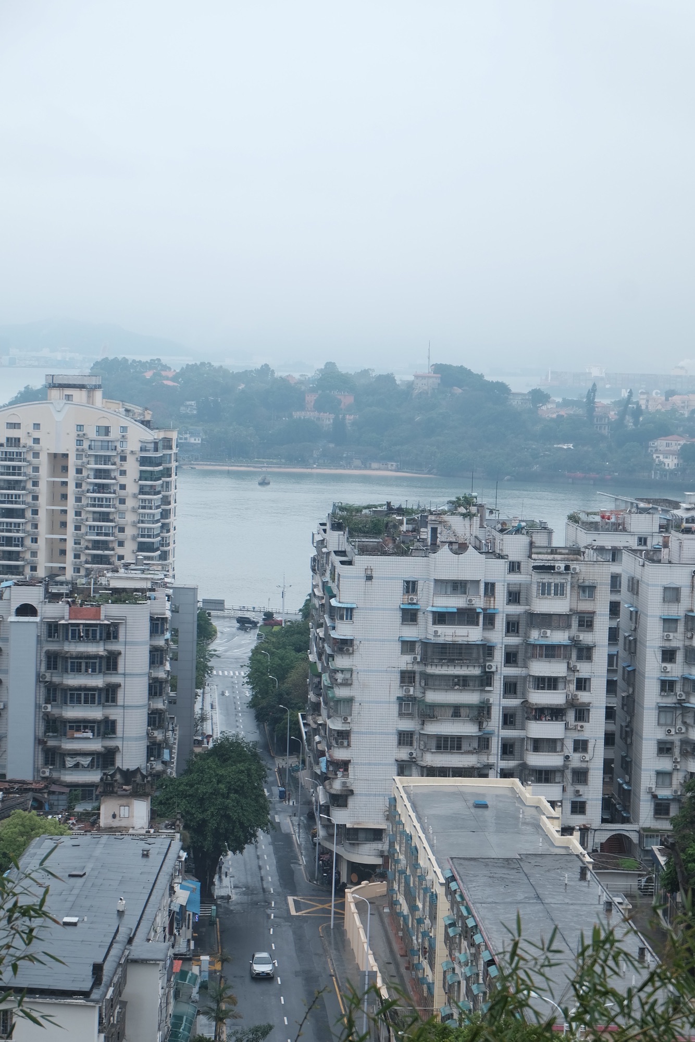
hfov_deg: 18.2
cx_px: 348
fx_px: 2171
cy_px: 521
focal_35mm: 75
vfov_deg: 27.0
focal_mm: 50
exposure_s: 1/200
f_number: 7.1
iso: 200
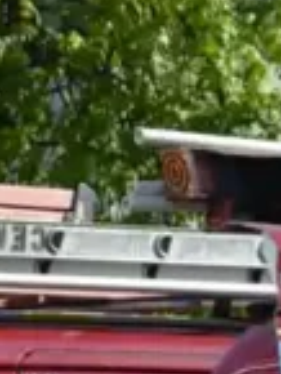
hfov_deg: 3.9
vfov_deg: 5.5
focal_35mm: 356
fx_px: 3852
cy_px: 555
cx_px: -869
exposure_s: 1/1250
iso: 400
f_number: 5.3
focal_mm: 35
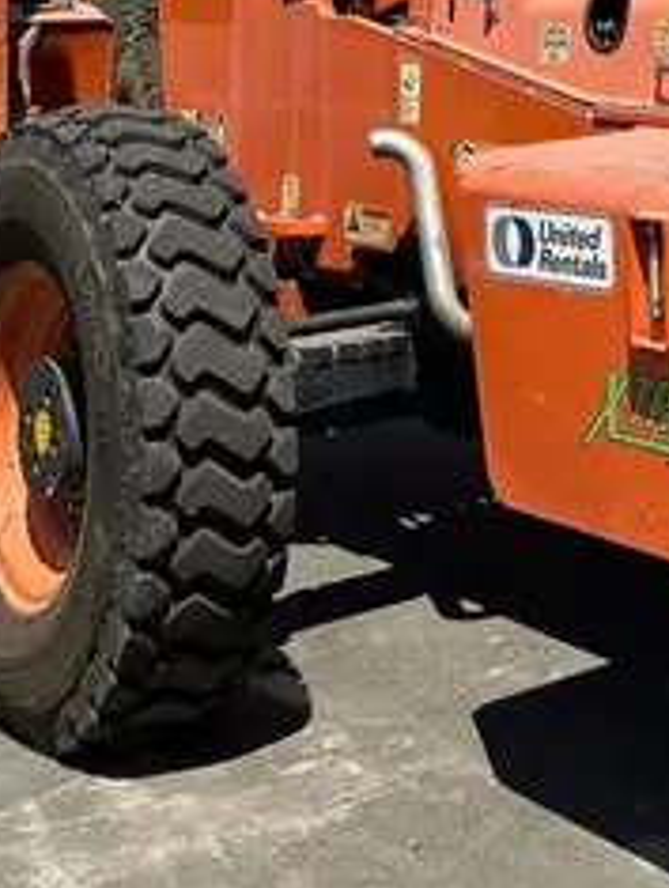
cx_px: 767
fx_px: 2082
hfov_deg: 17.5
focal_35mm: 81
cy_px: -410
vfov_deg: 20.8
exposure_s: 1/3831
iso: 50
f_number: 1.5
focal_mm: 5.7
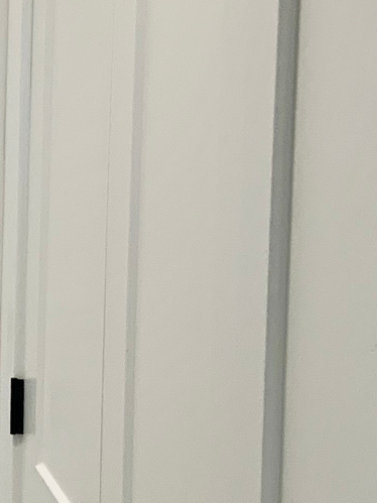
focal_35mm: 119
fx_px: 1729
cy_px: 256
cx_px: -267
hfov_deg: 11.7
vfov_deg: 16.6
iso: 50
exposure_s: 1/120
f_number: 1.8
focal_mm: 3
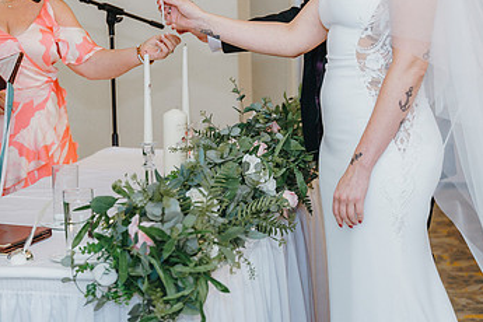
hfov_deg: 22.0
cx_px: 134
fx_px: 1234
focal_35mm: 92
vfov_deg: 14.7
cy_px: 47
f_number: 3.2
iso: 1600
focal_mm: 51
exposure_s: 1/250
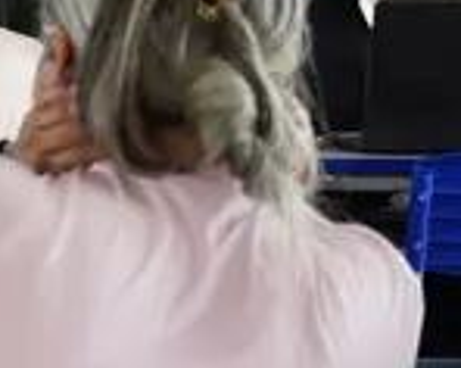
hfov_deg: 5.8
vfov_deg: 5.0
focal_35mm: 311
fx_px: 4238
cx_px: -860
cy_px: 65
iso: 1600
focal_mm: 38.3
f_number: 2.8
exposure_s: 1/160
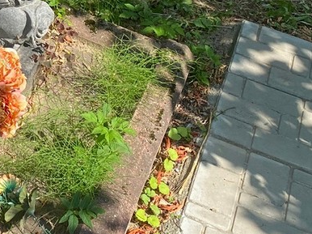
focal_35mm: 97
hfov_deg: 18.9
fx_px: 874
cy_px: -29
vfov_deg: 14.8
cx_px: -87
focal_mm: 4.25
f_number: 1.8
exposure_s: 1/998
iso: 32
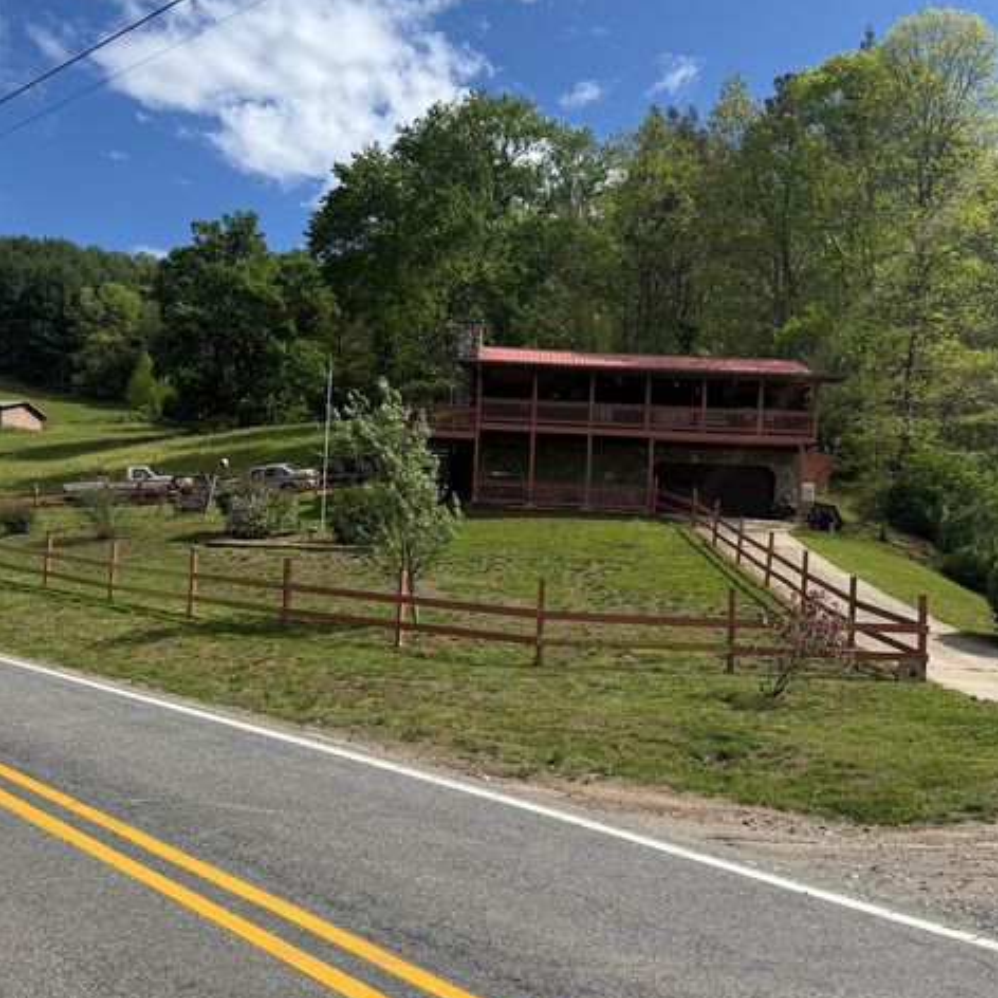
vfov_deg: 53.8
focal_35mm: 30
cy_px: 585
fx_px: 979
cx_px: 524
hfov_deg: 54.0
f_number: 1.78
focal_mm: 6.76
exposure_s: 1/6173
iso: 80
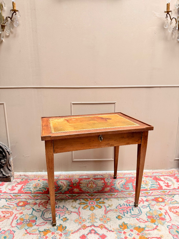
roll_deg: +1.0
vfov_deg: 71.6
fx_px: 165
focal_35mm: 24
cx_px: 90
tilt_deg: -13.2
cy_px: 120
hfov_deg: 56.8
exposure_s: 1/121
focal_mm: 6.76
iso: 200
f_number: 1.78
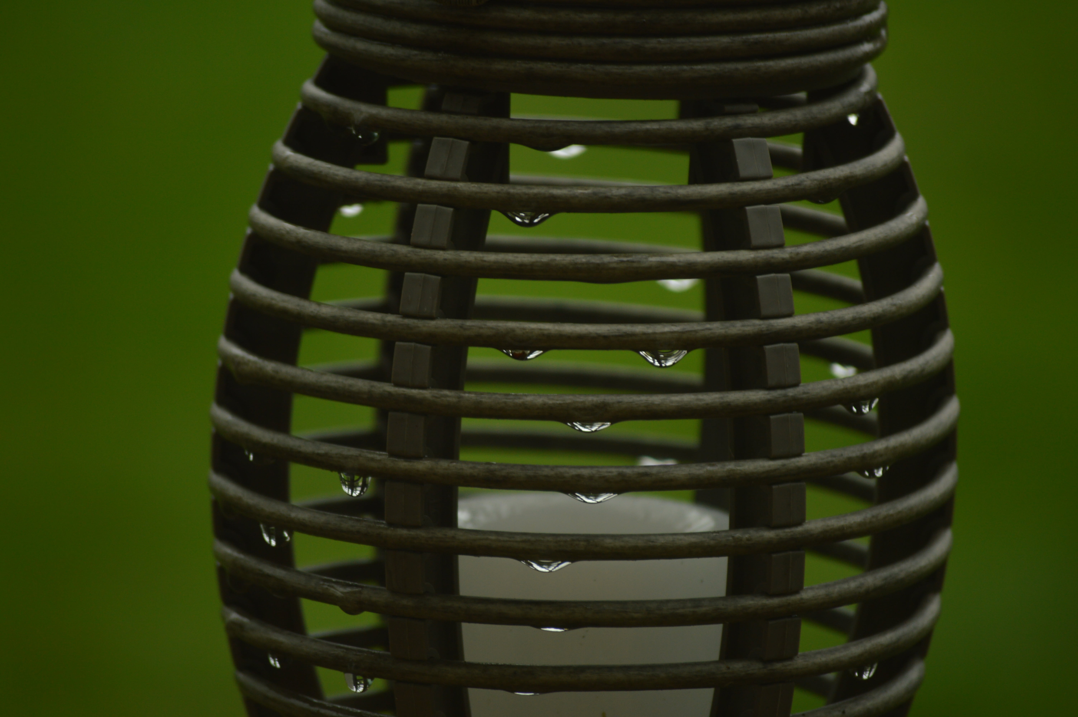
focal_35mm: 300
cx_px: 539
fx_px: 8975
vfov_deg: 4.6
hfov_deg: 6.9
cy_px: 358
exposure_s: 1/50
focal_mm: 200
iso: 200
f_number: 5.6
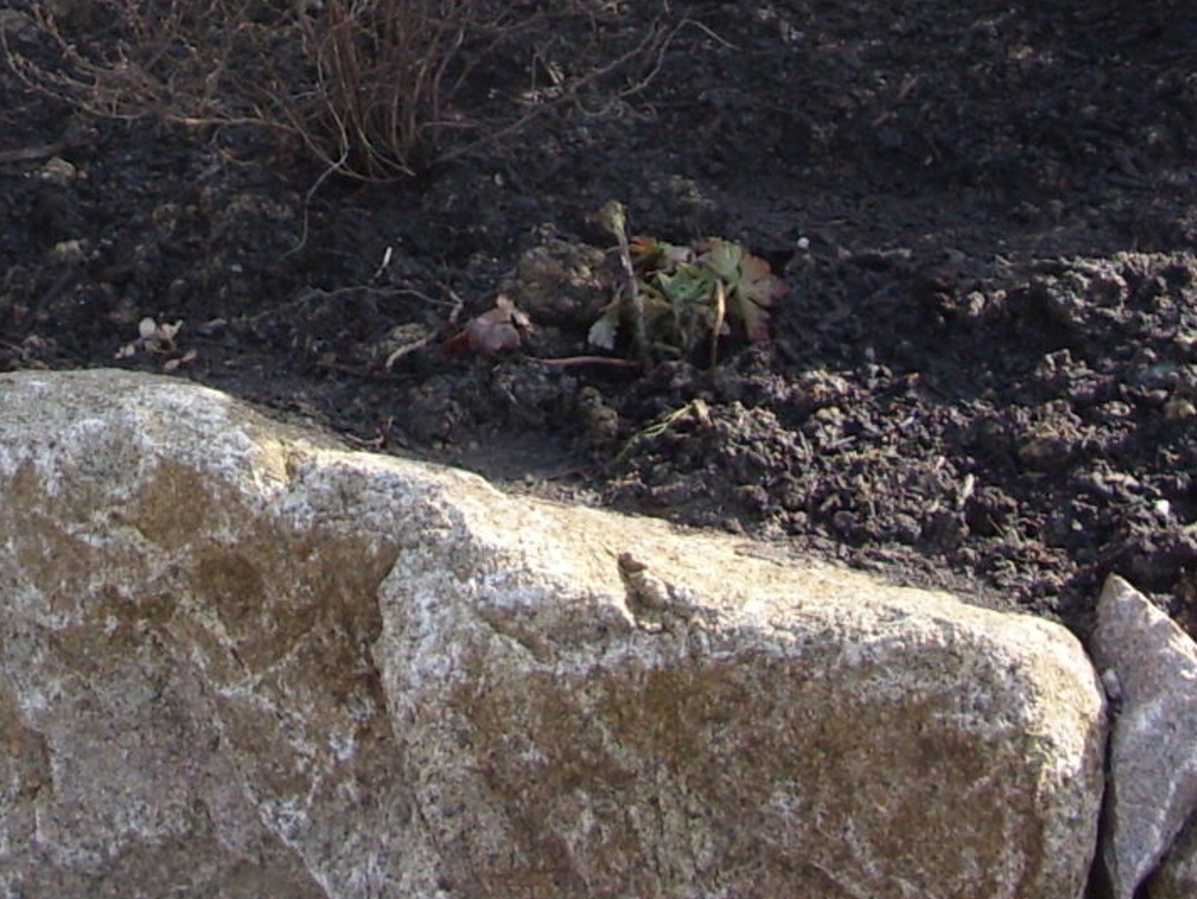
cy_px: -439
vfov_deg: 10.5
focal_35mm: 137
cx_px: 152
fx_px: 4739
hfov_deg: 14.3
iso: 50
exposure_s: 1/353
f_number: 2.8
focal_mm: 6.3
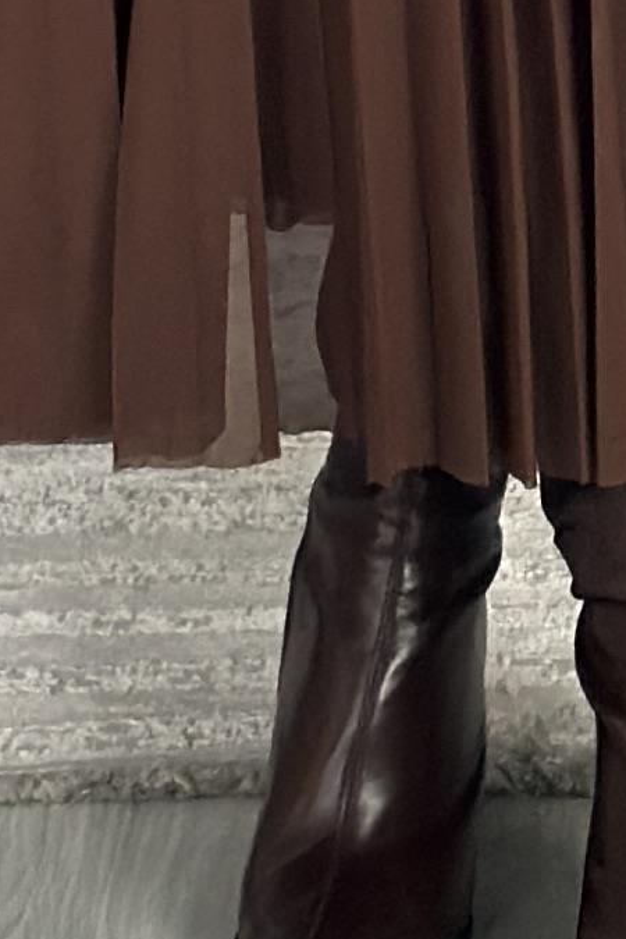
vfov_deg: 6.5
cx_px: 474
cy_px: -1433
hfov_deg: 4.6
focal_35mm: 298
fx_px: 7772
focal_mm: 6.86
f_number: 1.78
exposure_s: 1/60
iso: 200
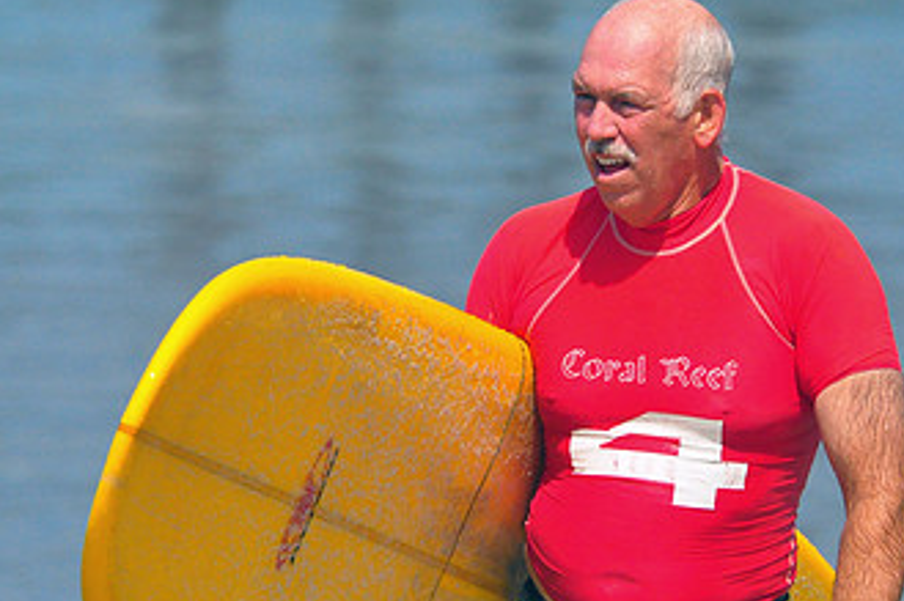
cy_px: 435
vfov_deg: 1.6
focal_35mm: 872
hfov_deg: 2.4
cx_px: 794
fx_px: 21885
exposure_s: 1/2500
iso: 1250
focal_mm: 330
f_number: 9
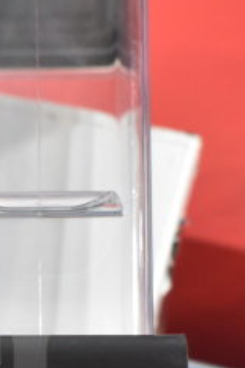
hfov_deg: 8.5
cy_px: 452
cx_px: -90
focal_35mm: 159
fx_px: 1625
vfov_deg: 12.6
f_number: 4
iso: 900
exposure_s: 1/40
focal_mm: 27
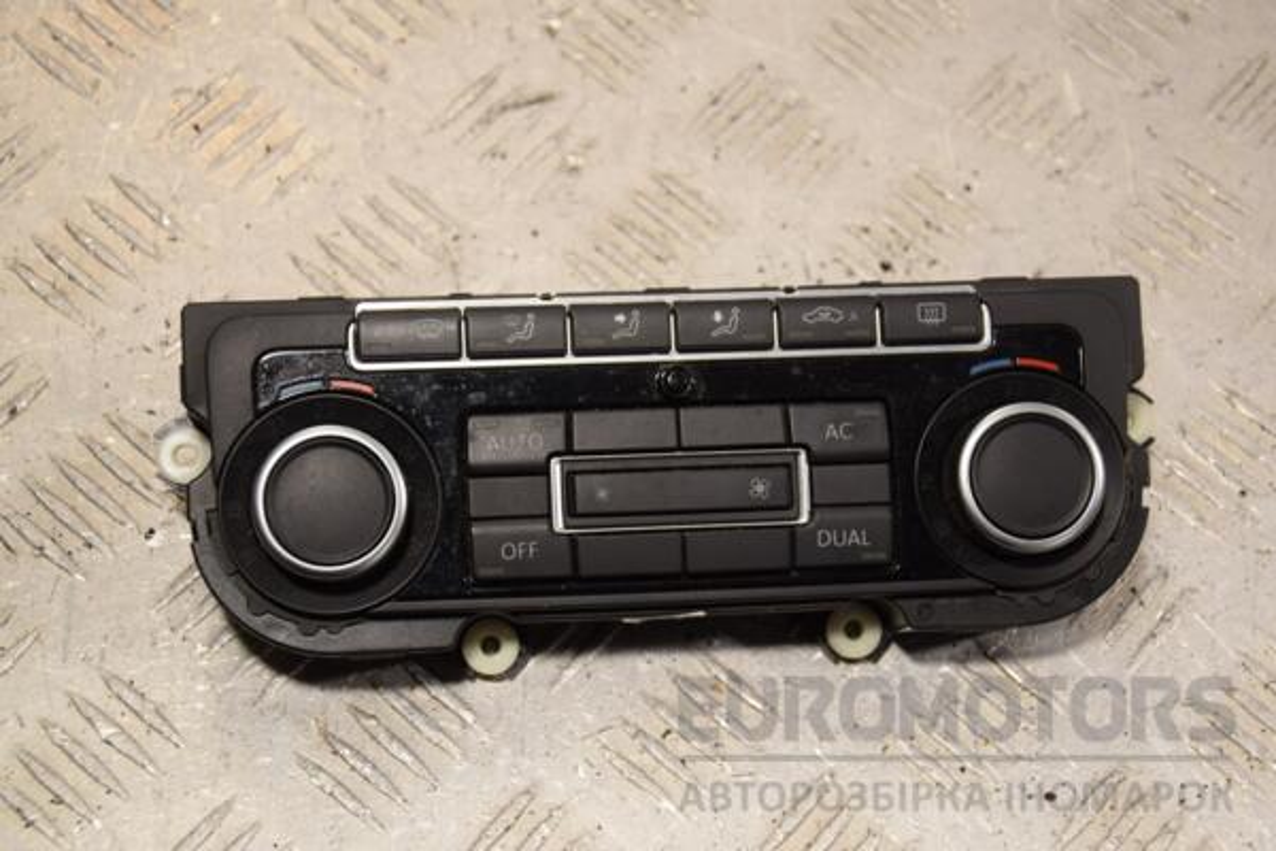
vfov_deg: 18.2
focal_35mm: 75
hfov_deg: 27.0
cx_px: 638
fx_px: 2658
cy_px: 426
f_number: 5.6
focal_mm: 50
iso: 400
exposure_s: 1/125
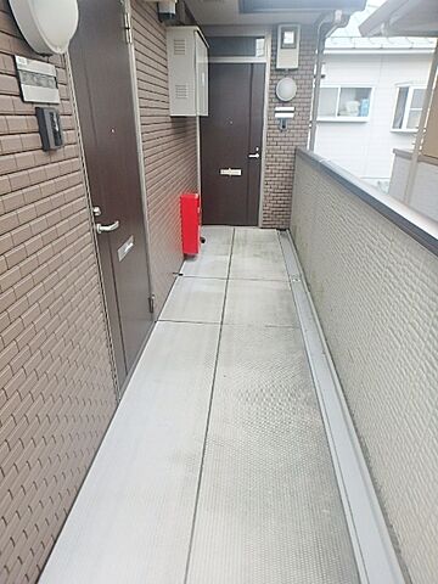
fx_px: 354
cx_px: 219
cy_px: 292
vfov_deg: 79.0
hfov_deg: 63.4
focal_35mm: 21
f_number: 3.5
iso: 125
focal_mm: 3.7
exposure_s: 1/100
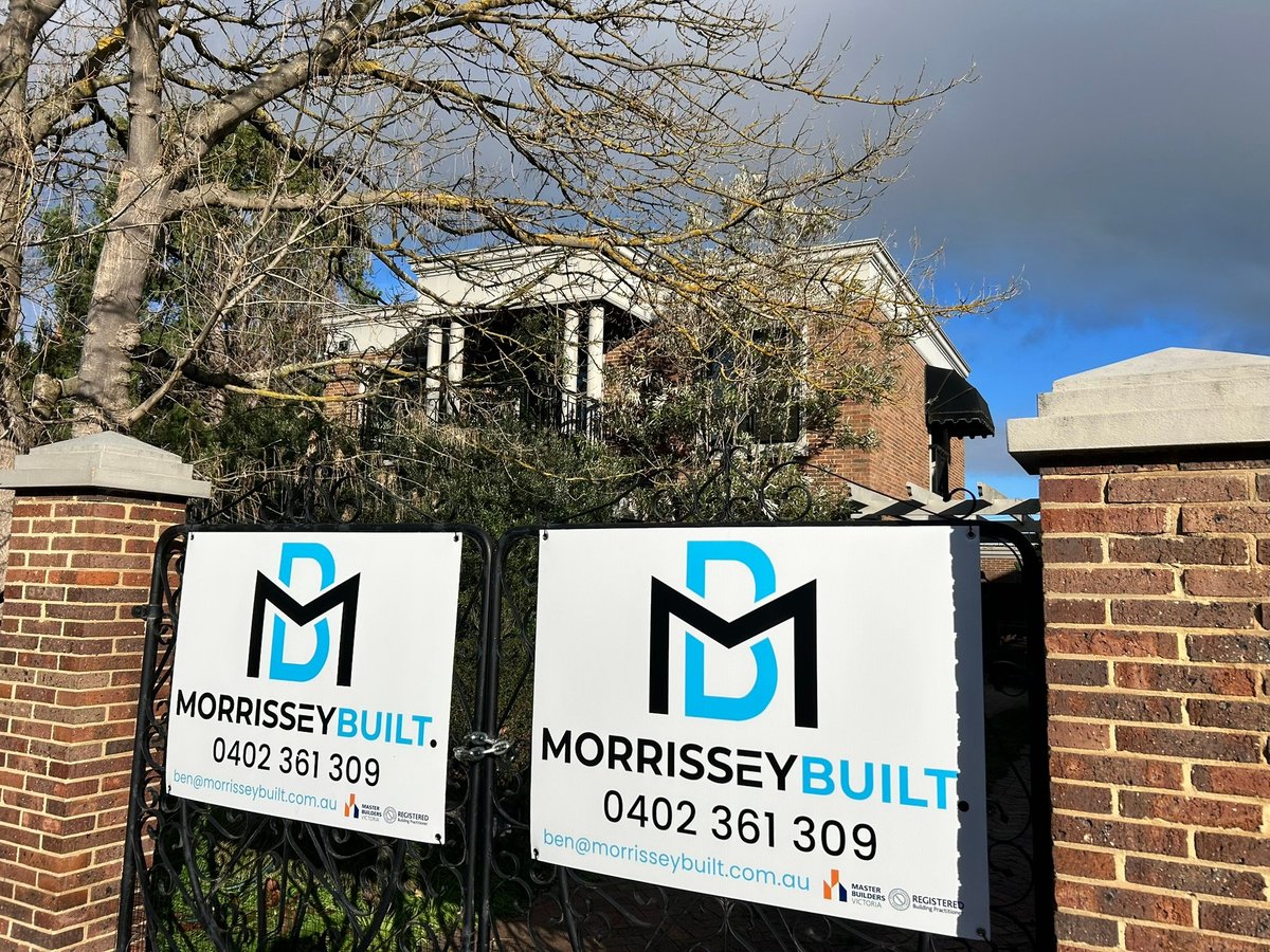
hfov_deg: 67.3
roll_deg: -0.5
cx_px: 635
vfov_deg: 53.1
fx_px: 954
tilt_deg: +5.7
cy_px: 476
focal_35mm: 26
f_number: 1.5
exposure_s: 1/6993
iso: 50
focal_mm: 5.7
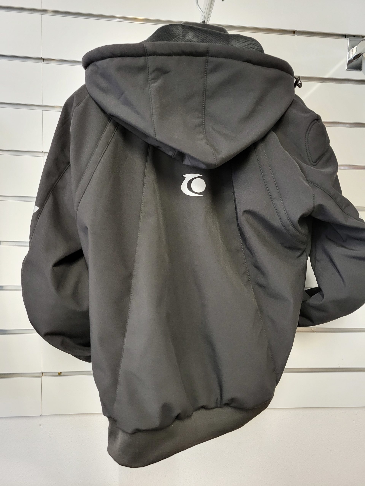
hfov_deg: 53.1
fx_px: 366
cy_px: 243
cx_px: 182
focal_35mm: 26
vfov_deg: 67.3
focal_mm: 5.4
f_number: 1.8
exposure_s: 1/25
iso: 640
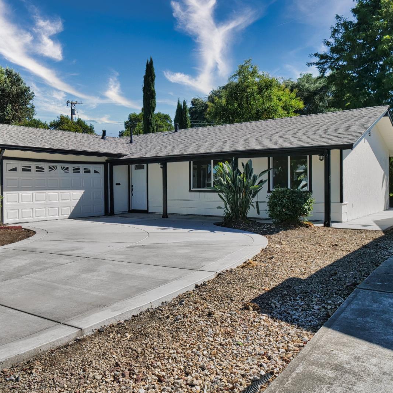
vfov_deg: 54.0
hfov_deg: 53.4
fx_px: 385
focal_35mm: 30
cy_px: 190
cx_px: 147
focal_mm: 12
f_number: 7.1
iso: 160
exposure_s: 1/640
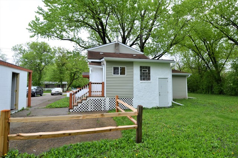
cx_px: 119
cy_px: 79
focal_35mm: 18
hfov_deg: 90.1
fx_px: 119
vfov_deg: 67.2
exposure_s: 1/200
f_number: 7.1
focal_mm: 12
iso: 100
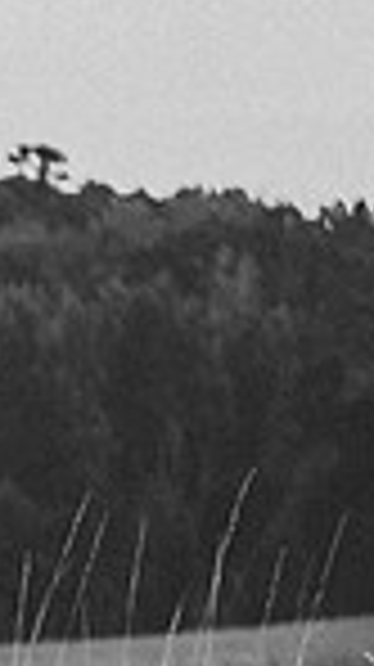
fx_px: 5089
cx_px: -847
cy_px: 367
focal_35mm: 288
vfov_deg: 7.5
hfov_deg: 4.0
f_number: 2.8
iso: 200
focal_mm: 70
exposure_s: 1/1000
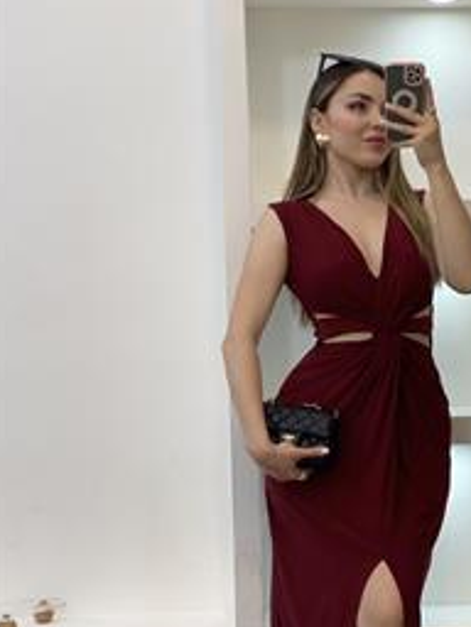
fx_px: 1524
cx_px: 368
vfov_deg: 23.1
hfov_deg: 17.4
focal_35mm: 84
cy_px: 454
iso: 80
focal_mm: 6
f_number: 2
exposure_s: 1/100
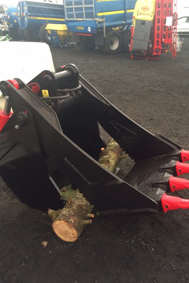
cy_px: 141
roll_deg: -3.2
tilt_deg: -26.2
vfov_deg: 60.3
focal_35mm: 31
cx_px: 102
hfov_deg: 42.3
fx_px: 244
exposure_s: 1/33
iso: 250
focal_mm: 4.15
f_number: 2.2
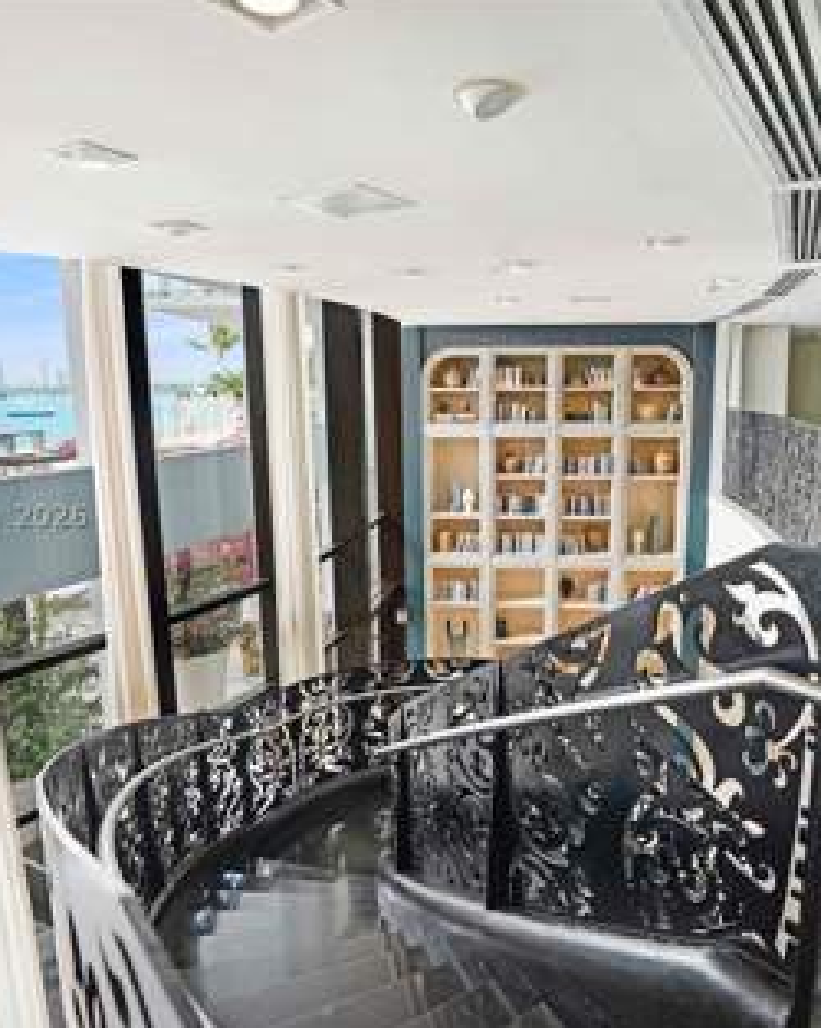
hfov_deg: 60.7
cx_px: 453
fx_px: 699
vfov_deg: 72.6
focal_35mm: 23
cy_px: 512
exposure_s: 1/250
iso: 320
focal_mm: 16
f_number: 5
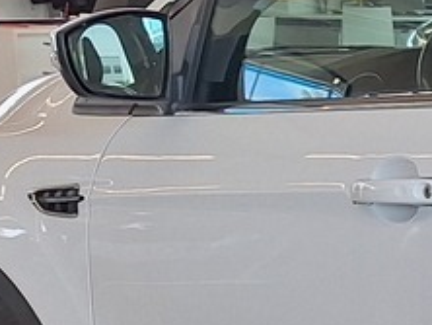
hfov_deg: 11.0
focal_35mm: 149
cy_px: 329
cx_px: 1061
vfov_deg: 9.9
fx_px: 1861
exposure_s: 1/230
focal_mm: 5.54
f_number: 1.8
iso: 40
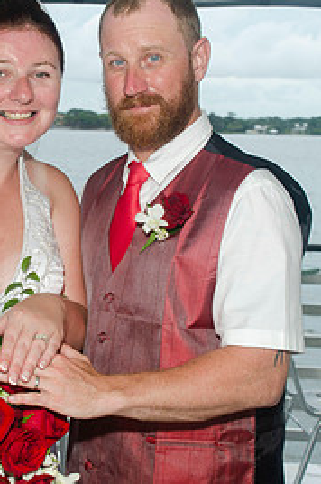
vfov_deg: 26.0
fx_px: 1046
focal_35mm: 78
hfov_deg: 17.3
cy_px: 229
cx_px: 78
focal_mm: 31
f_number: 7.1
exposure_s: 1/160
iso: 100
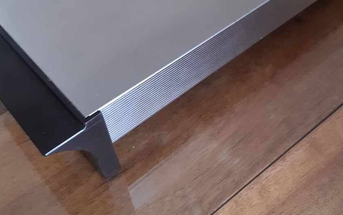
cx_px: 195
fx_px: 411
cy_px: 64
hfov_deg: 45.2
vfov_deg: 28.9
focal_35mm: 44
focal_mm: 3.92
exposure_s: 1/50
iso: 320
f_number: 1.7
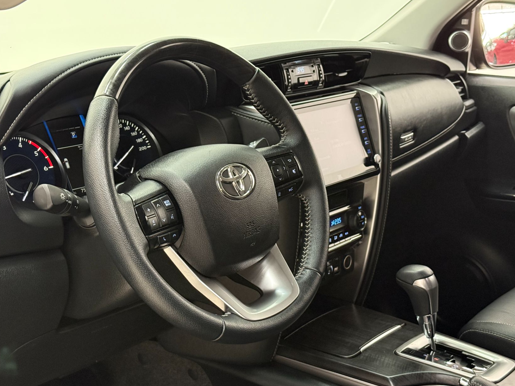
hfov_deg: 34.4
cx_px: 251
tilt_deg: -12.7
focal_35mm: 56
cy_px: 189
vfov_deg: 26.1
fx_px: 833
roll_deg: +0.3
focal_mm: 6.76
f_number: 1.78
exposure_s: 1/30
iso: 400
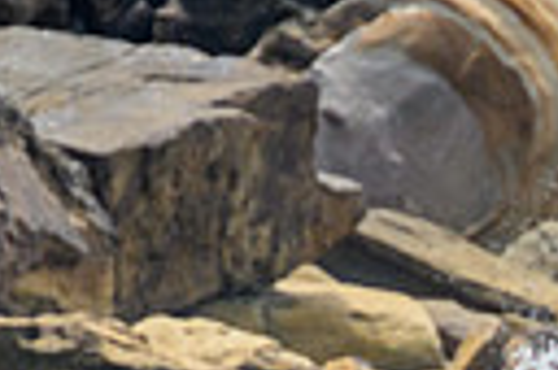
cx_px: 719
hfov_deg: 0.6
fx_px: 56085
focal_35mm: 3623
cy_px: 729
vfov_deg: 0.4
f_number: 11
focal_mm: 800
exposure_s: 1/2000
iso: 1100
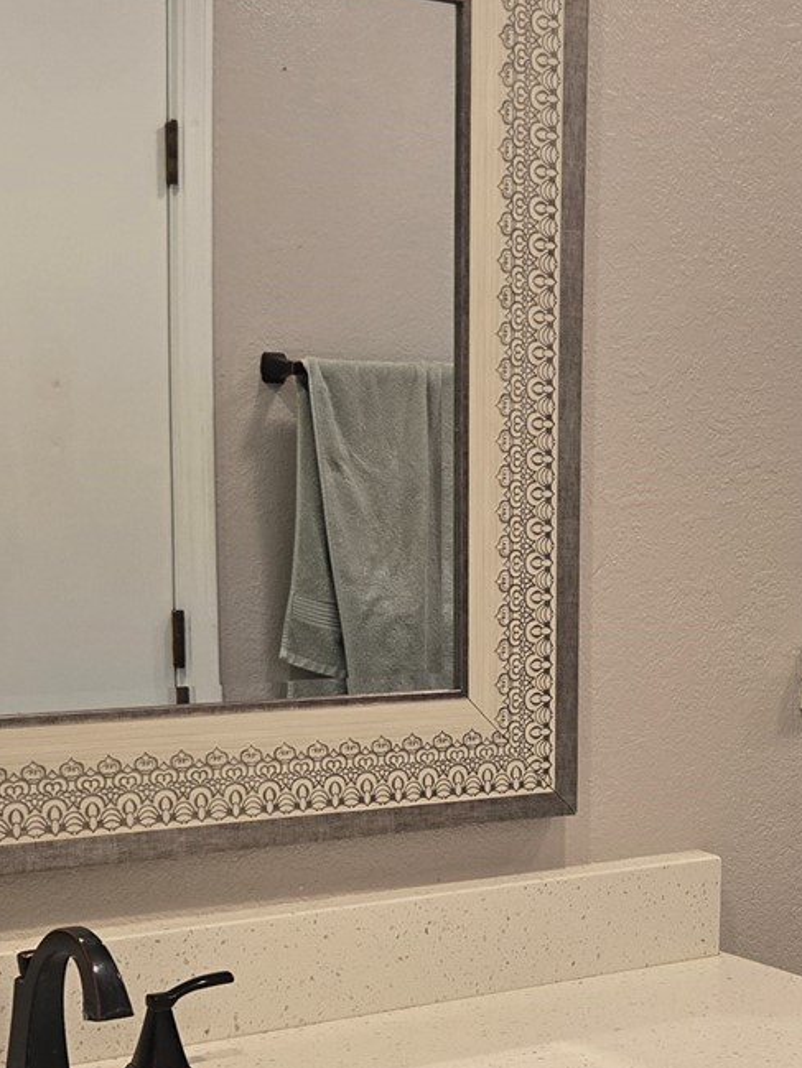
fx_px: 2100
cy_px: 777
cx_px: 631
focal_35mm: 68
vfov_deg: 28.2
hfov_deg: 21.4
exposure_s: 1/120
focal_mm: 5.4
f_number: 1.8
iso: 125
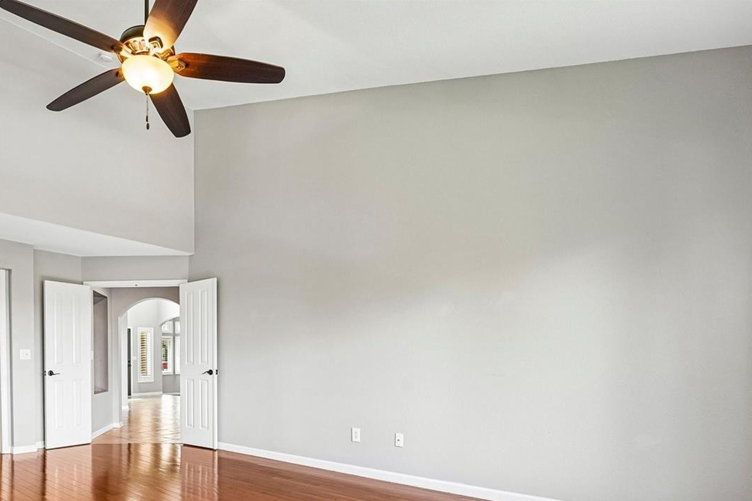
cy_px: 371
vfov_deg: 56.7
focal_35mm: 21
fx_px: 439
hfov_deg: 76.9
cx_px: 216
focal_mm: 14
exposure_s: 1/25
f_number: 8
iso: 400
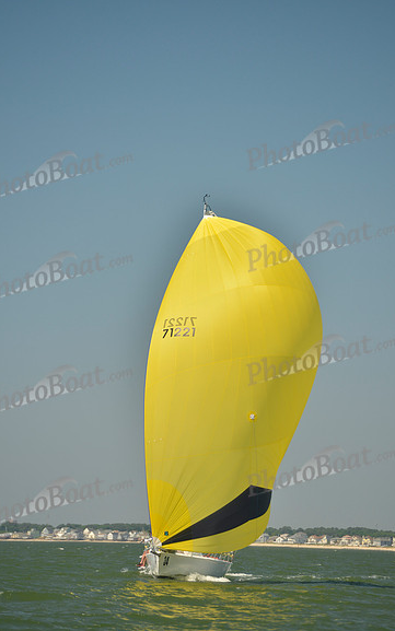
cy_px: 316
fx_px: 3528
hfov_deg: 6.4
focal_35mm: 205
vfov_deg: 10.2
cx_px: 190
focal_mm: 200
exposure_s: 1/800
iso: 200
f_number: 5
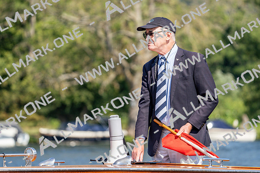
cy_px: 86
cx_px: 130
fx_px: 2131
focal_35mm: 295
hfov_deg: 7.0
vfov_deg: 4.7
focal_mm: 295
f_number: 5.6
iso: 400
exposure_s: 1/2000
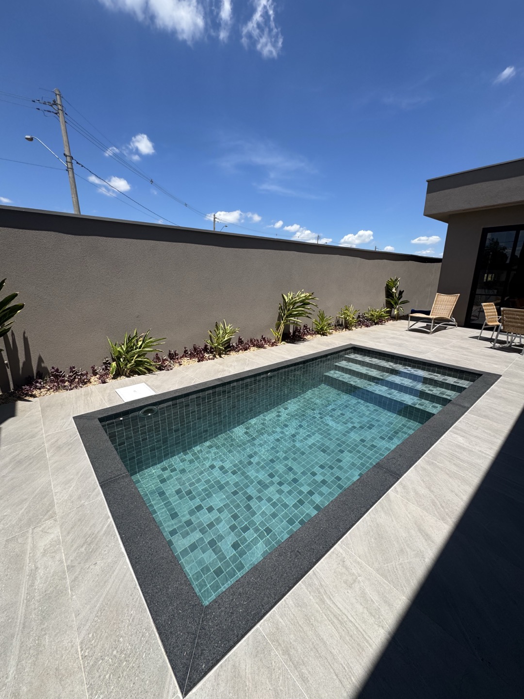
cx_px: 262
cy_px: 350
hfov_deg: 85.7
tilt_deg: -14.9
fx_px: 283
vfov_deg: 102.1
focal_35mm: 14
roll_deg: +0.5
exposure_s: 1/2208
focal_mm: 2.22
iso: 50
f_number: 2.2
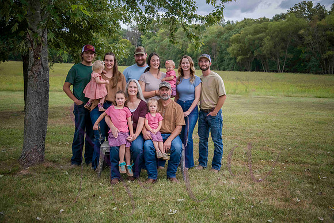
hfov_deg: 42.7
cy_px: 112
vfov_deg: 29.3
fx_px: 427
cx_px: 167
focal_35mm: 46
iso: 400
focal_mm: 46
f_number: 4.2
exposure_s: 1/640
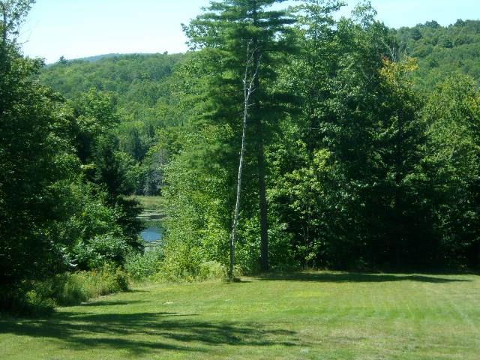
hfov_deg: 18.2
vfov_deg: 13.7
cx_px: 240
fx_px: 1498
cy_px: 180
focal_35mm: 108
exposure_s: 1/140
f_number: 6.6
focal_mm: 19.6
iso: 80
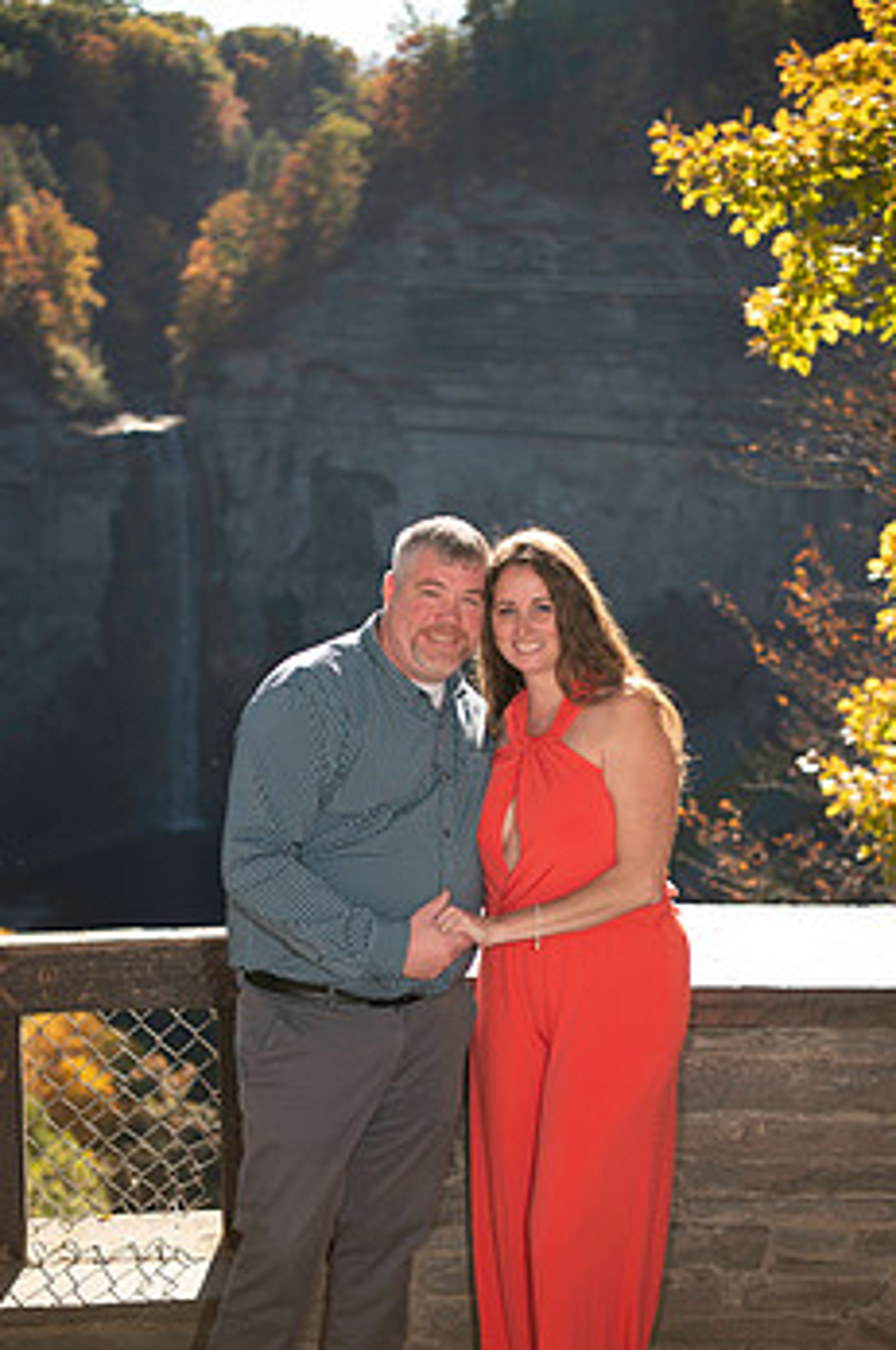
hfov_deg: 21.8
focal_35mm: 62
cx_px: 425
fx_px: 2321
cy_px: 807
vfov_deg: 32.3
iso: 200
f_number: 2.8
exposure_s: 1/1250
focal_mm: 48
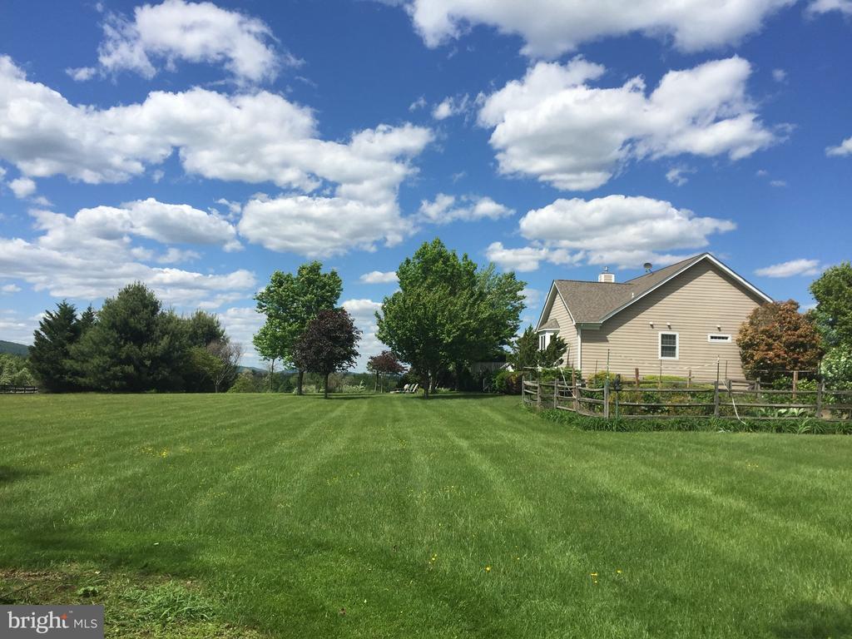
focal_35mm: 29
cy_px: 320
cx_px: 426
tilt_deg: +4.6
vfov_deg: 48.2
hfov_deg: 61.7
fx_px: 714
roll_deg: -2.2
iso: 32
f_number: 2.2
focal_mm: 4.15
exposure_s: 1/2825
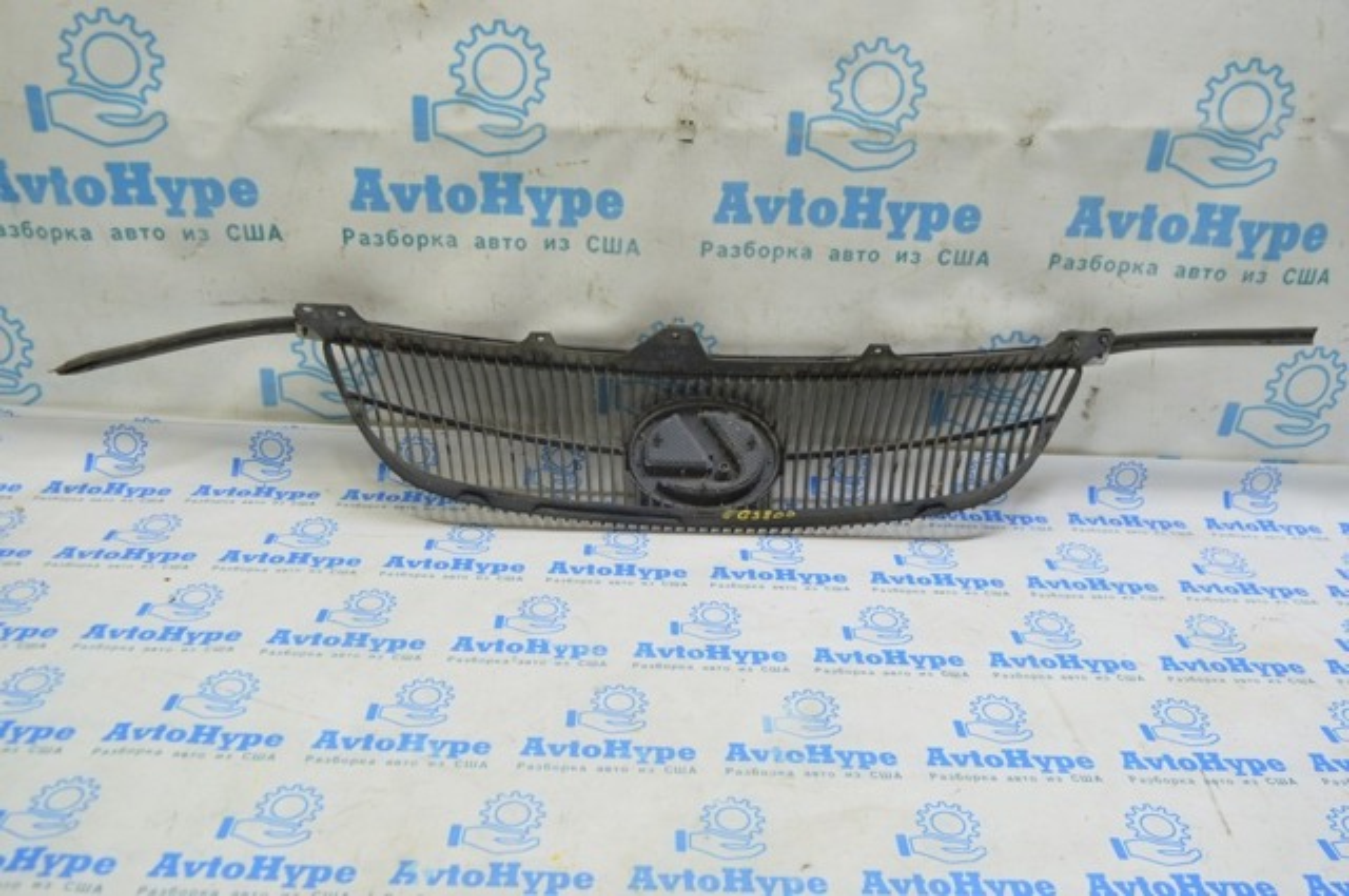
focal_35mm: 32
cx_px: 674
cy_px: 448
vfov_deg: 41.6
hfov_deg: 59.6
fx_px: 1179
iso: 400
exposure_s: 1/20
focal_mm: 21
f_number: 5.6
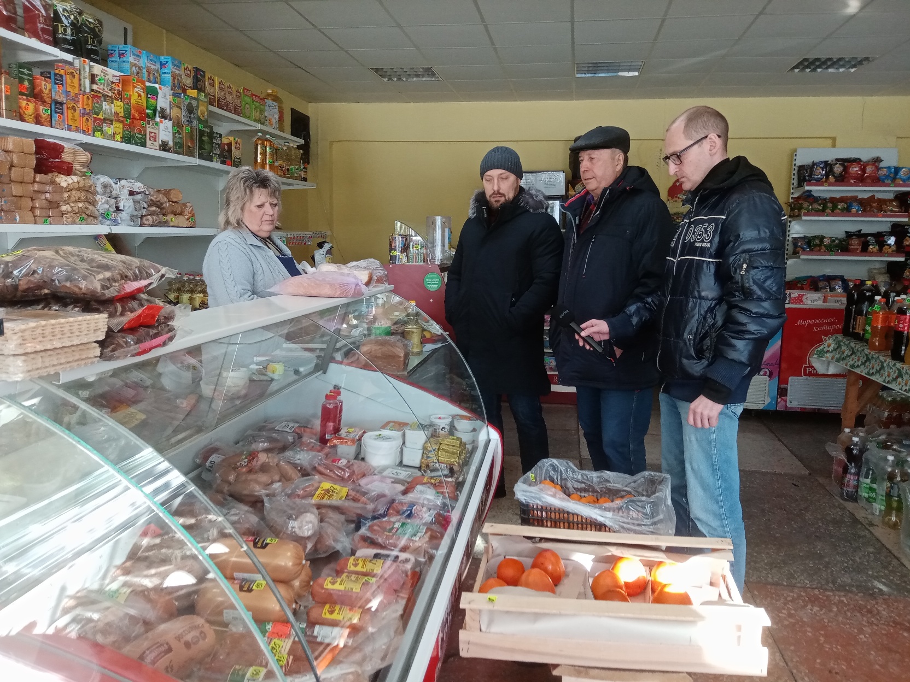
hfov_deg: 67.3
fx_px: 683
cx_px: 455
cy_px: 341
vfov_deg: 53.1
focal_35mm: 26
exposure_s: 1/50
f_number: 1.8
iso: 140
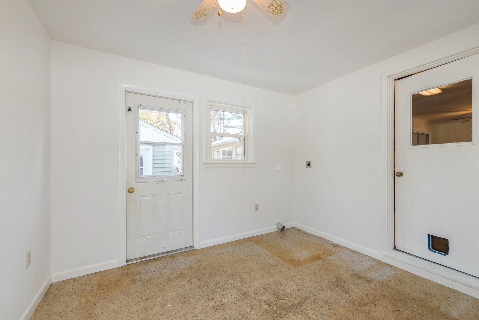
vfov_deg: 77.3
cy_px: 168
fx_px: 200
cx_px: 252
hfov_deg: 100.3
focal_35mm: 15
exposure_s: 1/8
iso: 64
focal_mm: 14
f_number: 8
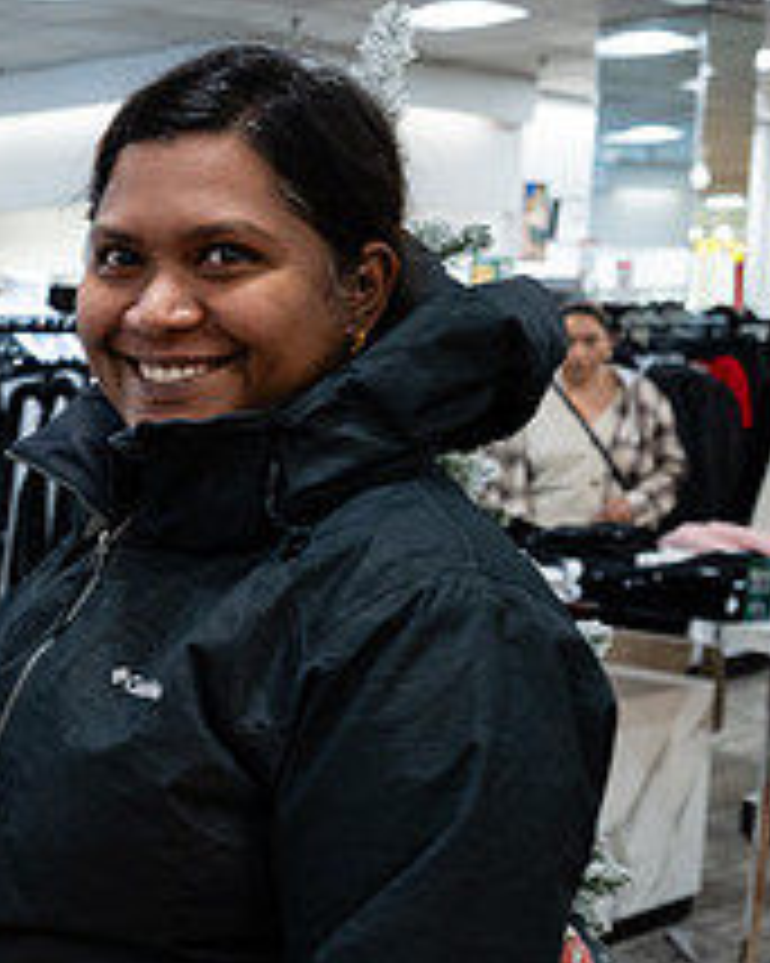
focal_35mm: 62
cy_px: 542
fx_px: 1767
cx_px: -261
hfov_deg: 21.9
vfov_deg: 30.5
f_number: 3.2
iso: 1000
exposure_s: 1/125
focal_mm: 24
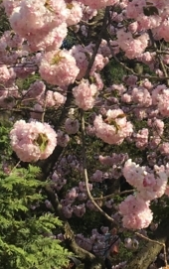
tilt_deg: +18.1
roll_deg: -1.9
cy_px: -23
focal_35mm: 116
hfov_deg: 11.3
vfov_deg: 17.4
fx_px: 853
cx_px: 139
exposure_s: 1/1166
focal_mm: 4.15
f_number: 2.2
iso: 25
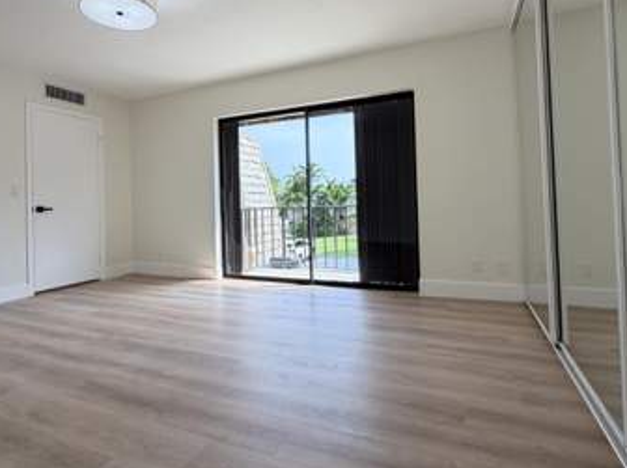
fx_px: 362
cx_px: 308
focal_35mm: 20
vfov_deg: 65.5
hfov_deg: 81.8
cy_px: 199
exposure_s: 1/156
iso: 40
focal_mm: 2.22
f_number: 2.2
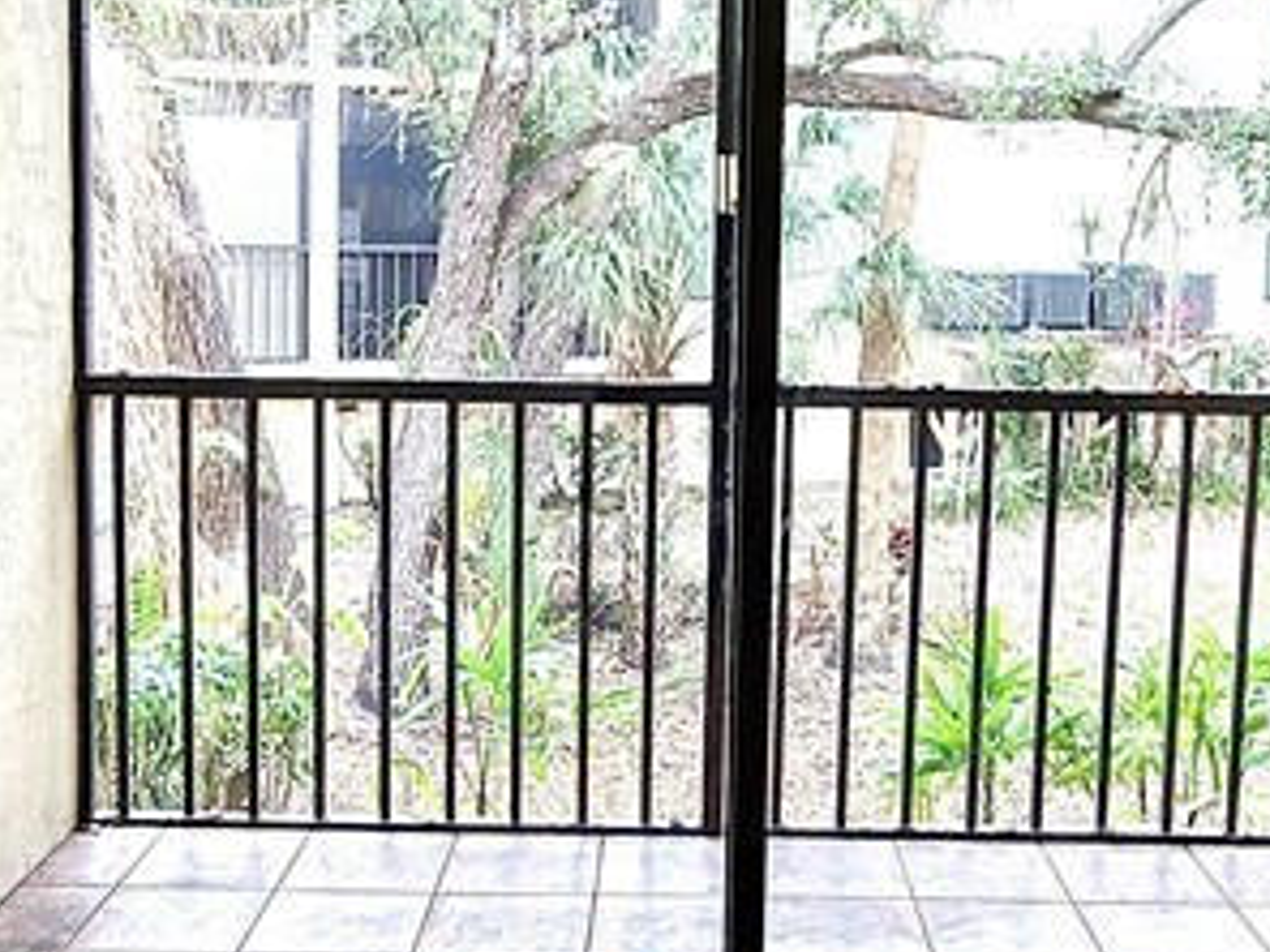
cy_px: 399
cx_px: 674
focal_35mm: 45
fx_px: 1651
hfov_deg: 42.1
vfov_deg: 32.1
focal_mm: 2.2
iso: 125
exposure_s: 1/60
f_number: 2.2
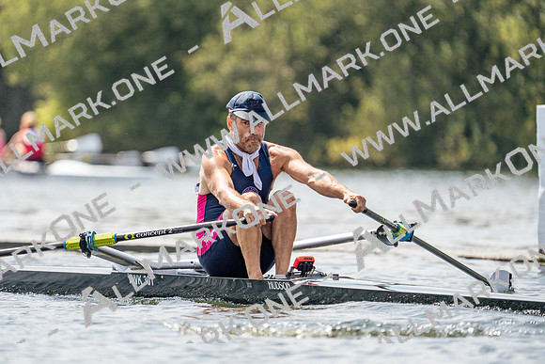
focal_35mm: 535
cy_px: 182
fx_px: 8101
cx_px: 272
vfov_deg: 2.6
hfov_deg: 3.9
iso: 320
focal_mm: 535
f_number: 6.3
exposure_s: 1/1600
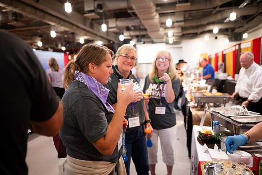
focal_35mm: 24
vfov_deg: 53.2
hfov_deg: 73.7
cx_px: 131
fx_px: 175
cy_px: 88
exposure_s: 1/200
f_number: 1.8
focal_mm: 24
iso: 1600
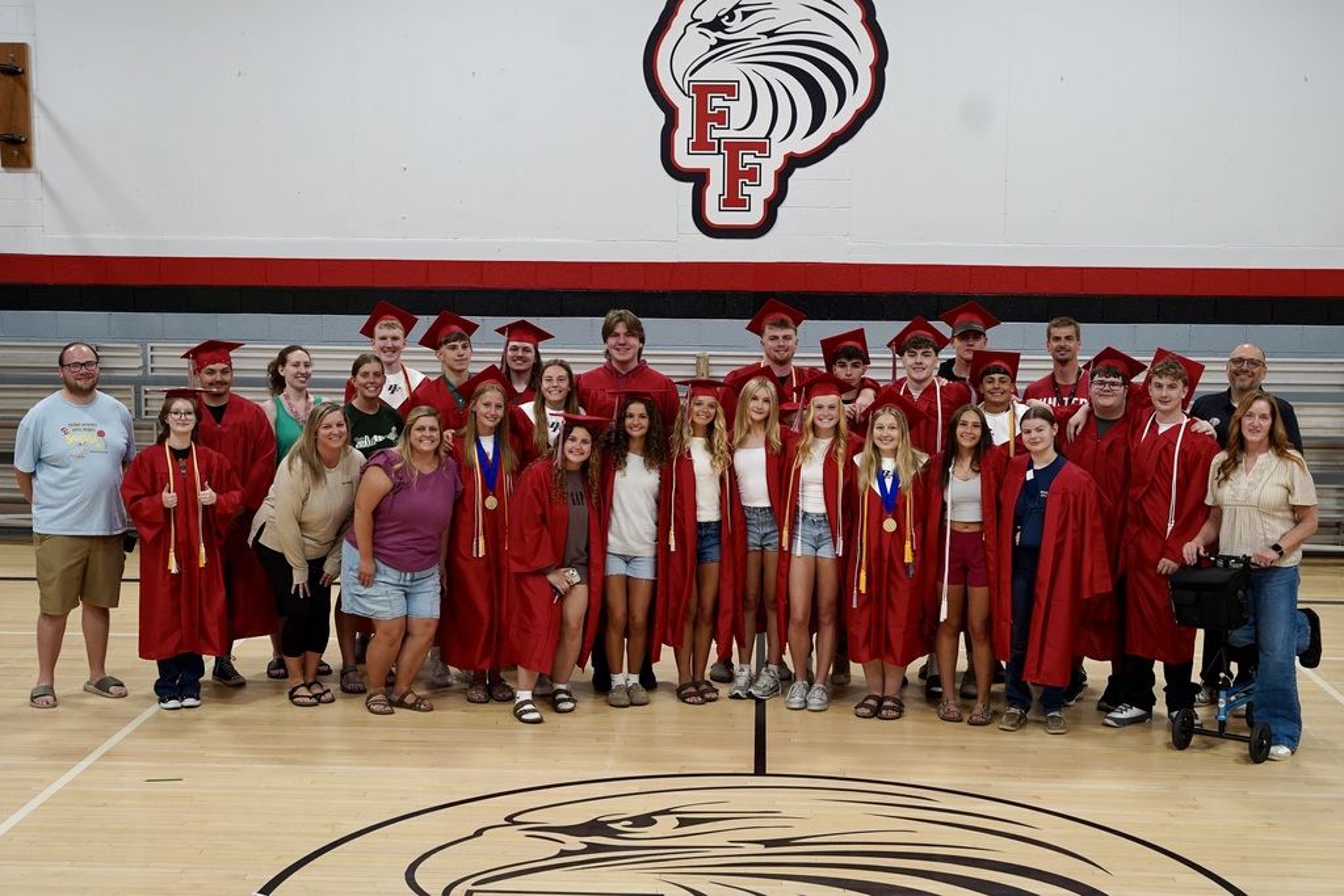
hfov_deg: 45.9
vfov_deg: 31.5
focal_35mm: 42
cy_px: 448
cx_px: 672
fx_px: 1587
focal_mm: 42.5
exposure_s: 1/160
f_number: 4
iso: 1000
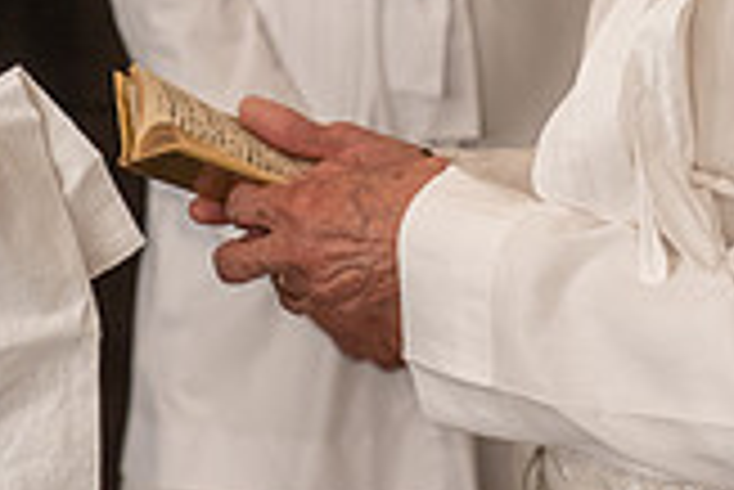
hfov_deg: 9.6
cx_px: 243
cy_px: -160
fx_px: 4347
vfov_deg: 6.4
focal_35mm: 213
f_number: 4
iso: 1250
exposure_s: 1/160
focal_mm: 60
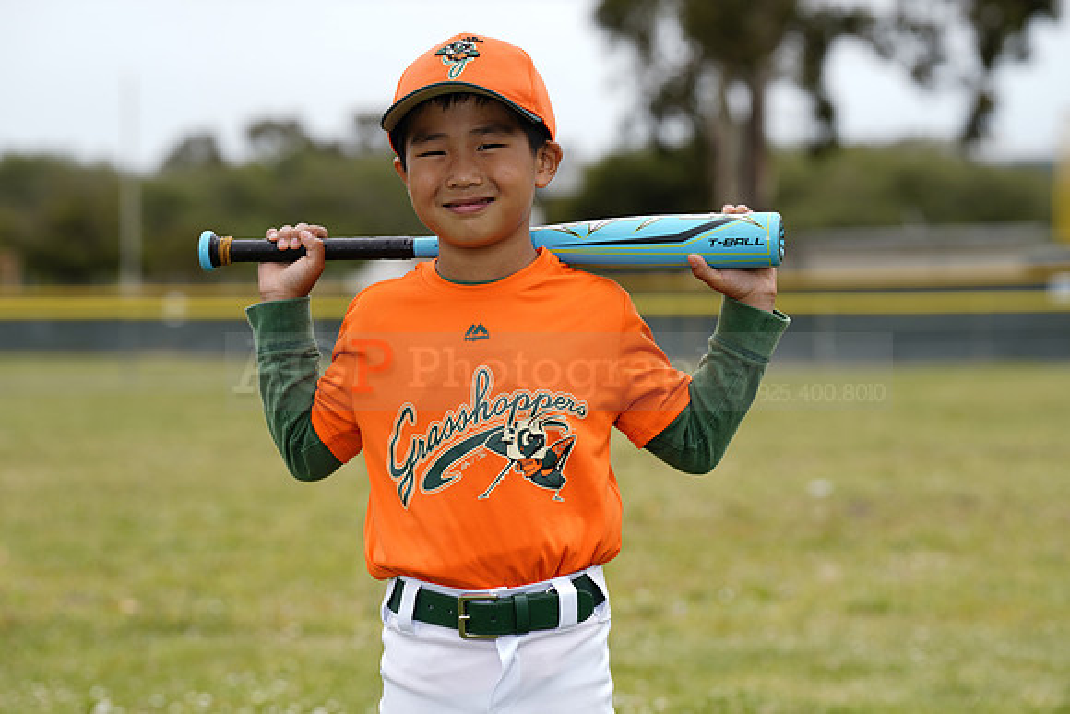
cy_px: 357
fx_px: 4162
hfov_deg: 14.7
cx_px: 535
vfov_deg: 9.8
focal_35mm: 140
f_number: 5.6
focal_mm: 140
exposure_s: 1/250
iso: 50
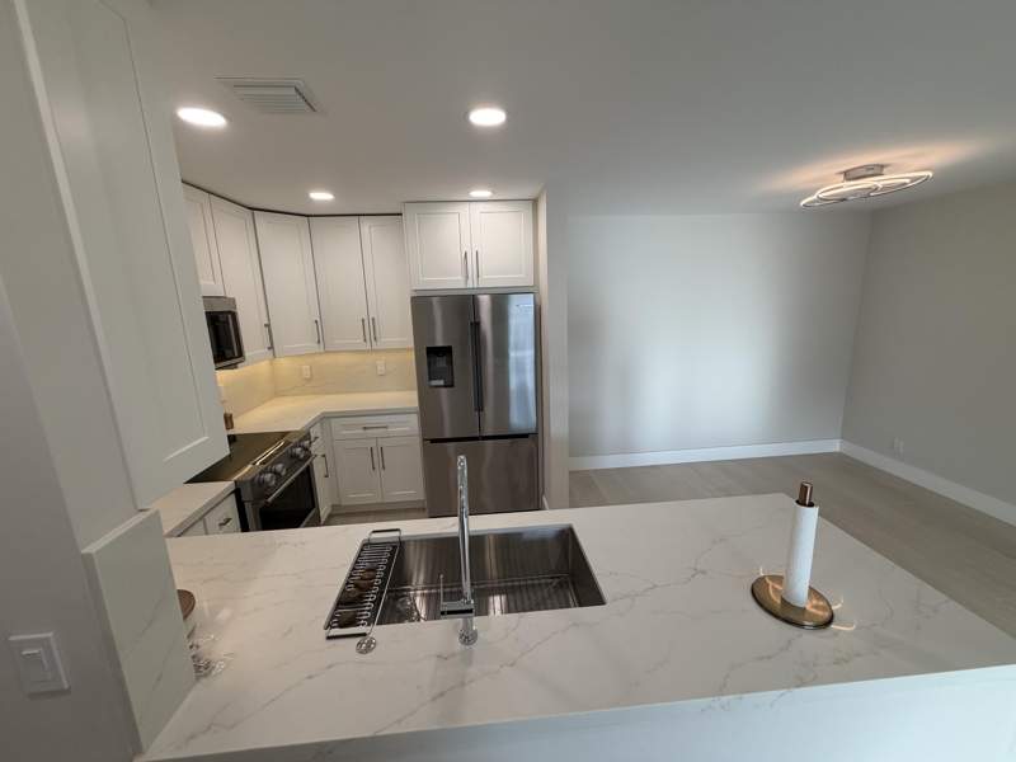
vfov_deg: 85.7
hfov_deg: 102.1
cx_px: 508
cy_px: 381
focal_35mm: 14
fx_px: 411
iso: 80
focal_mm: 2.22
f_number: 2.2
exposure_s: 1/120
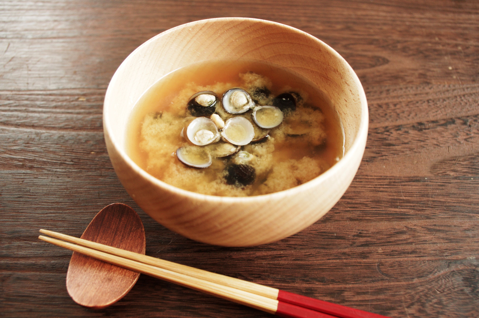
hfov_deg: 55.9
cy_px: 159
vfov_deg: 38.8
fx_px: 452
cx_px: 240
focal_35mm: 34
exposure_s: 1/25
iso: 800
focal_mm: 23.13
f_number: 5.6
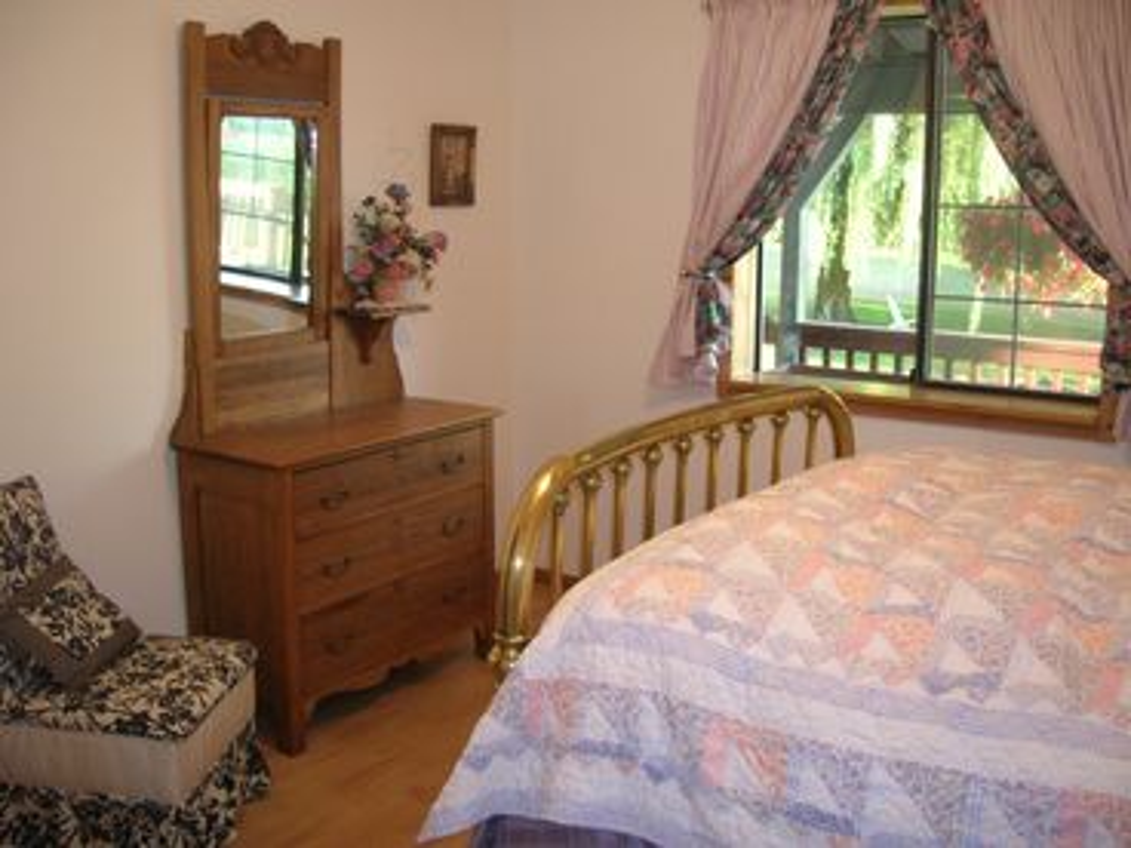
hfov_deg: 54.0
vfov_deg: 41.8
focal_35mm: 34
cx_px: 566
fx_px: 1111
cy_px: 424
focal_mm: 5.7
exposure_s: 1/28.5
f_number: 2.9
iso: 142
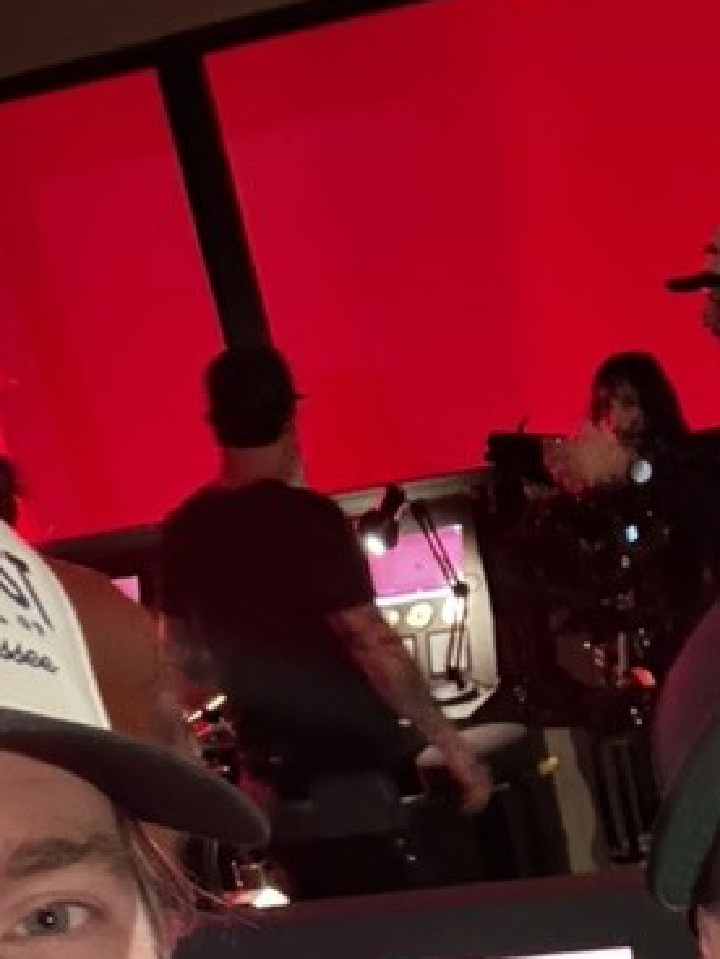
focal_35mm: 64
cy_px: 1183
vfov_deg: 26.5
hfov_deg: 22.5
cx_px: 610
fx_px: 1775
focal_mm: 2.69
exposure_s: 1/20
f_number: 1.9
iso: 640
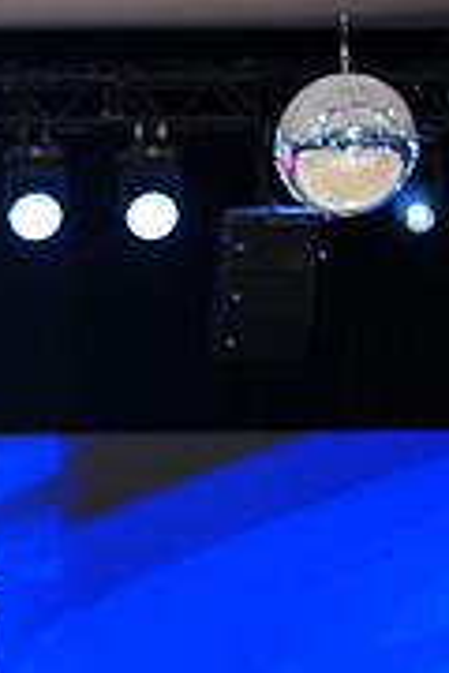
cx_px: -260
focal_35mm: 187
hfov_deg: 7.2
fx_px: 3498
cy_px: 991
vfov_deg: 10.6
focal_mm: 58
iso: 320
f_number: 2
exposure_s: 1/400
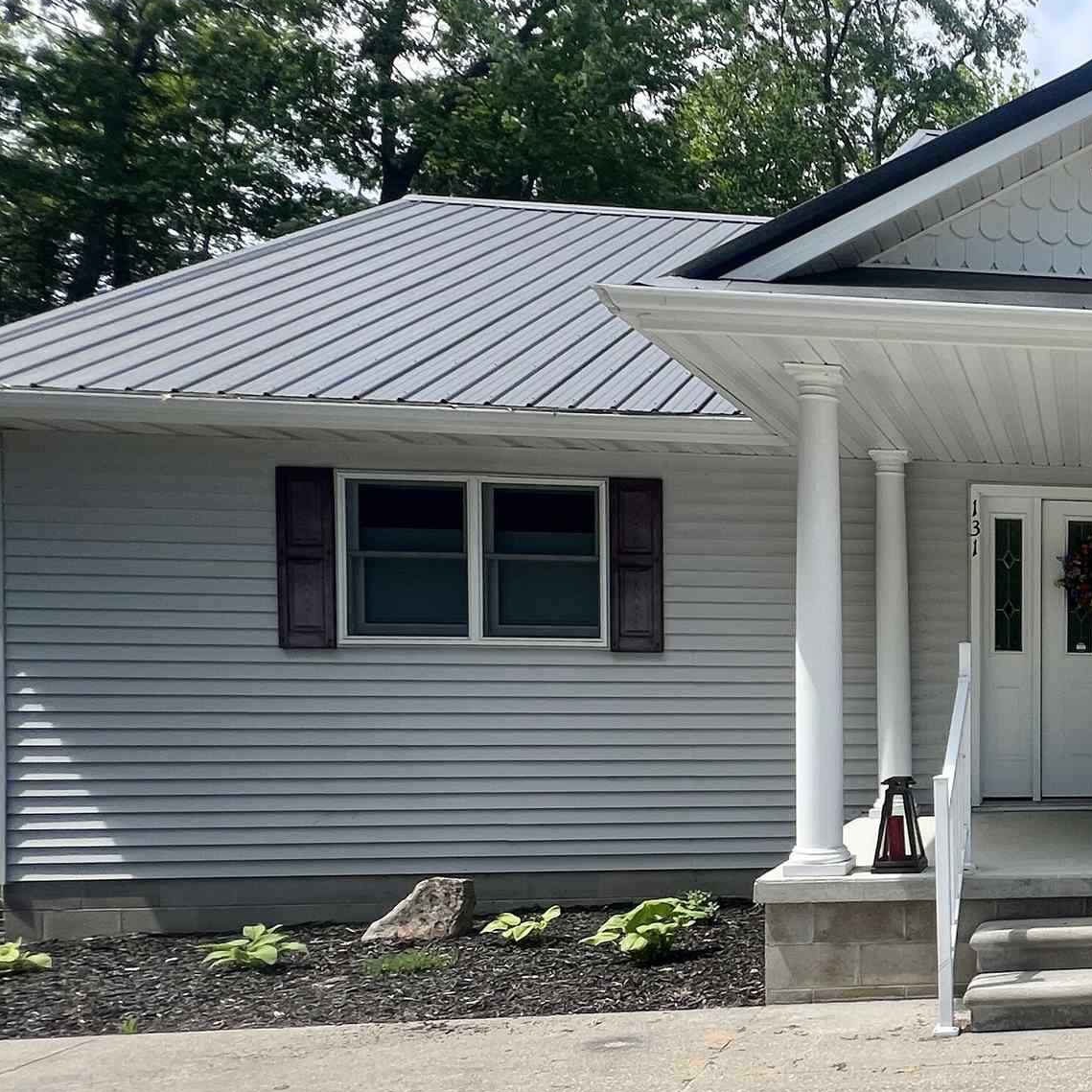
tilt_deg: -1.9
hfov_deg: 39.3
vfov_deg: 51.7
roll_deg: +0.2
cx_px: 1288
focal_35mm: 31
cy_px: 713
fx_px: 1106
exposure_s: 1/861
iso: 32
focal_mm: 1.57
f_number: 1.8
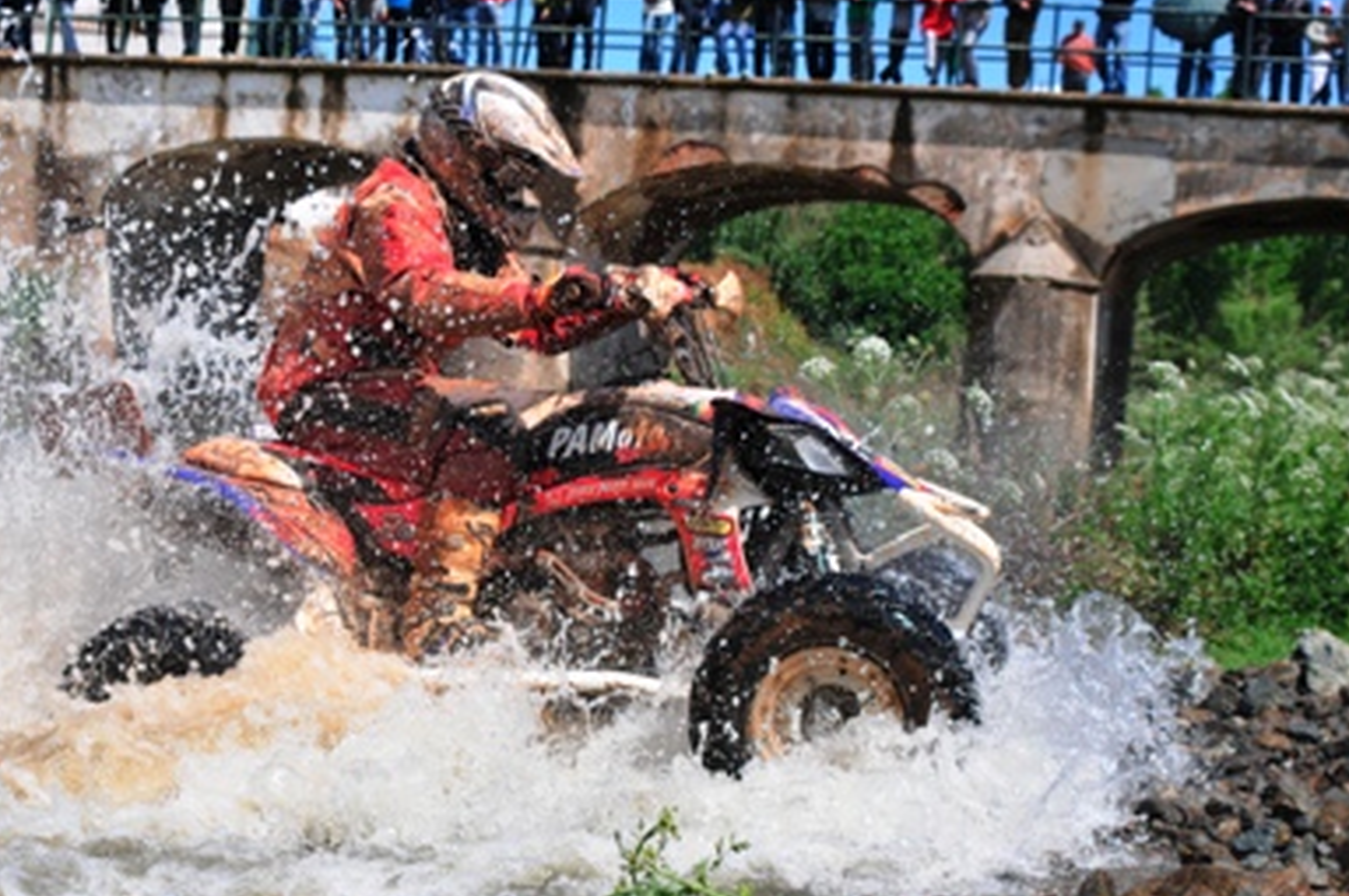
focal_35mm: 62
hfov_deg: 32.6
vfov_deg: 22.0
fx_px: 2305
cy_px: 406
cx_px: 569
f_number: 5
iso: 400
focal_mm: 35
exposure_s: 1/4000
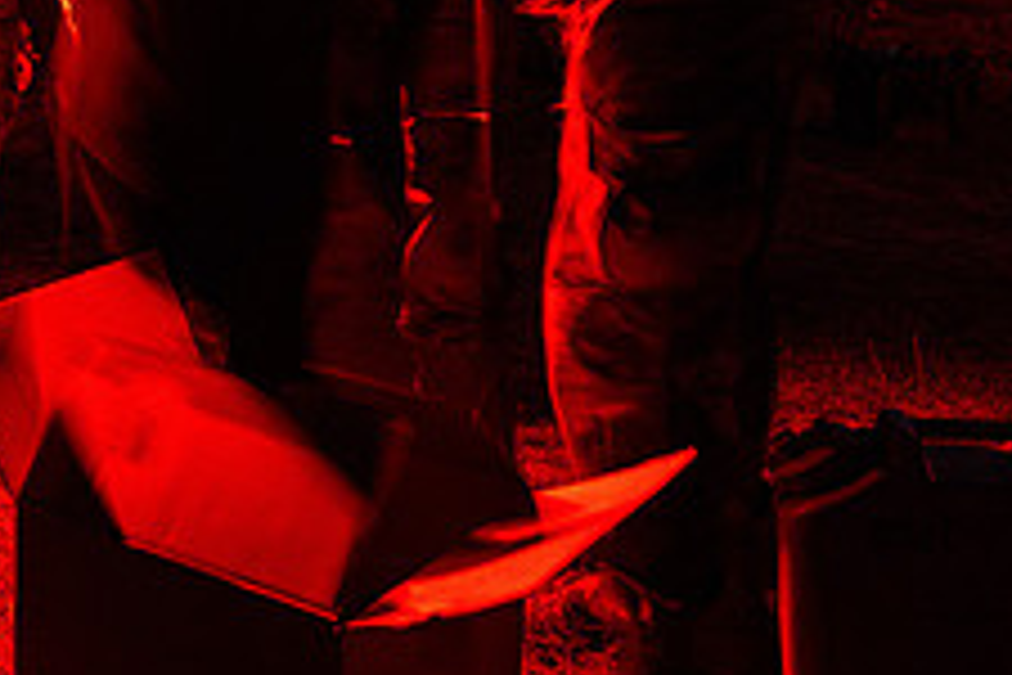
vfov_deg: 20.7
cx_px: -13
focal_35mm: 62
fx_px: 1743
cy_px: -88
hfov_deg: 30.0
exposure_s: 1/5
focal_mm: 24
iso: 4000
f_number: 2.8
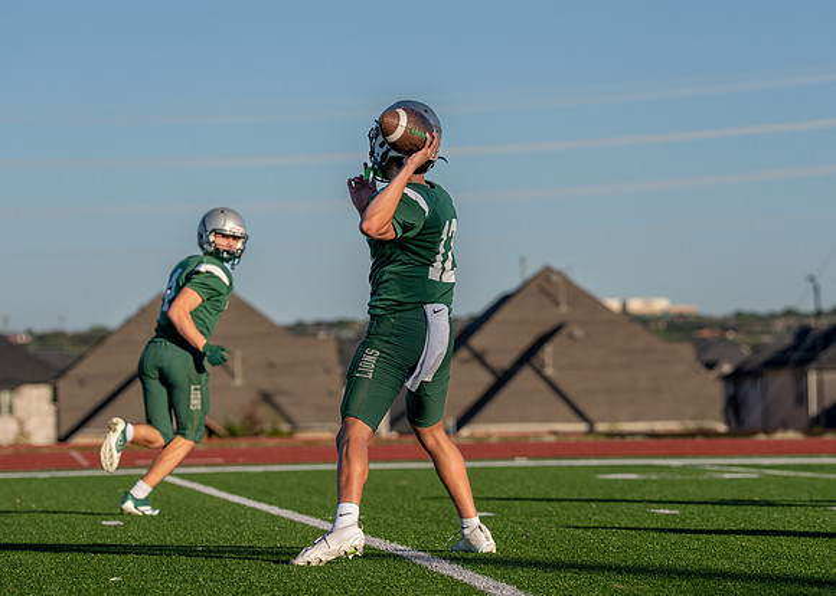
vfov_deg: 7.6
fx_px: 4482
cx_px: 409
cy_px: 236
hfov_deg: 10.7
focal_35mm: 189
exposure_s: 1/4000
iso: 320
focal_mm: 147
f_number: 4.5
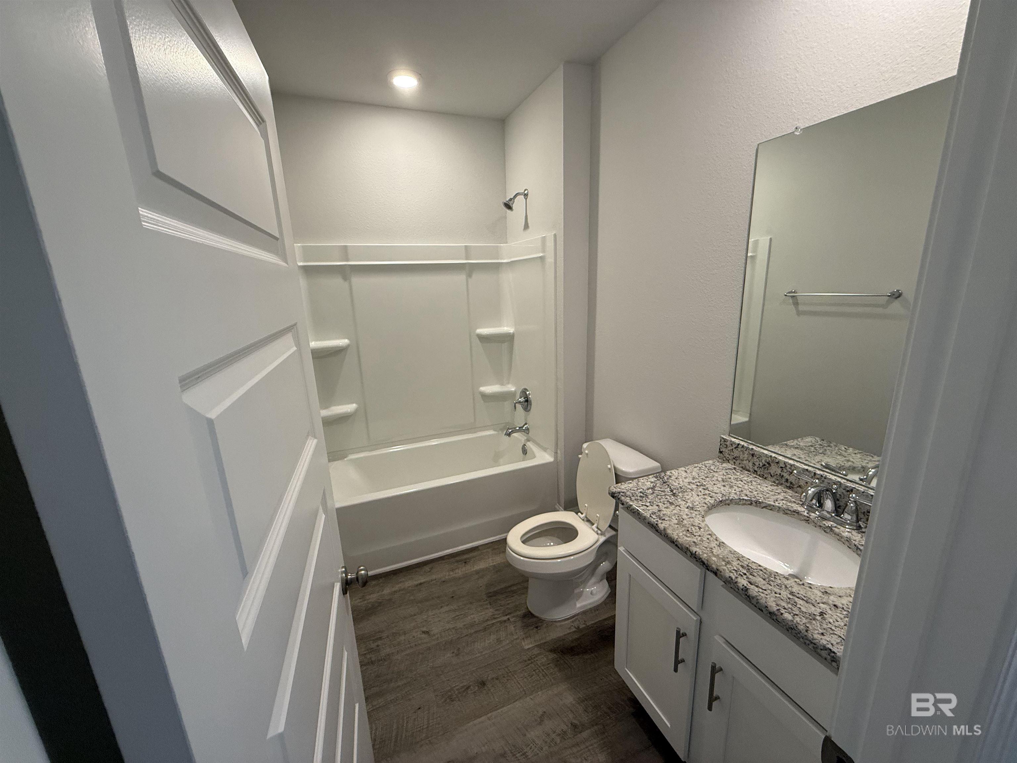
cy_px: 382
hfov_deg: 102.1
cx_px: 508
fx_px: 411
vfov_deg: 85.7
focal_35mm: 14
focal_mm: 2.22
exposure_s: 1/120
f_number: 2.2
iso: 250
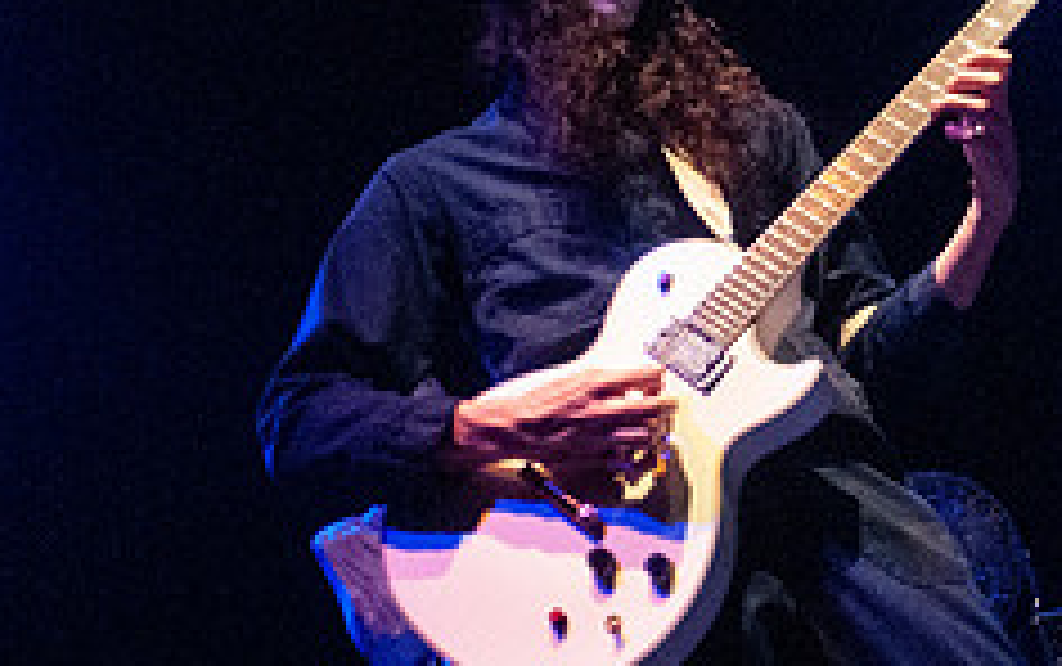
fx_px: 2173
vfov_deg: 17.4
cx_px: 1188
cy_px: 200
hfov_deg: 25.3
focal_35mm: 75
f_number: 2.8
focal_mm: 20
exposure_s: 1/80
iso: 1600
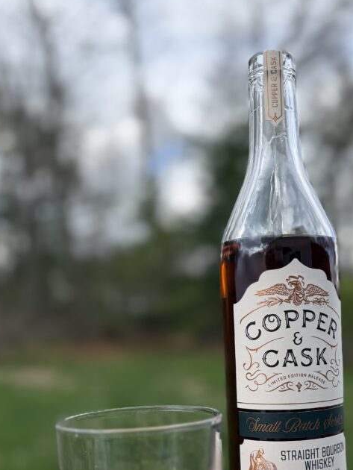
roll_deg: +1.7
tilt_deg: -5.5
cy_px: 373
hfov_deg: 36.4
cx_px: 242
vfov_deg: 45.5
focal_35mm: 39
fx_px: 530
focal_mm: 6.76
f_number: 1.78
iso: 100
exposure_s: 1/1464
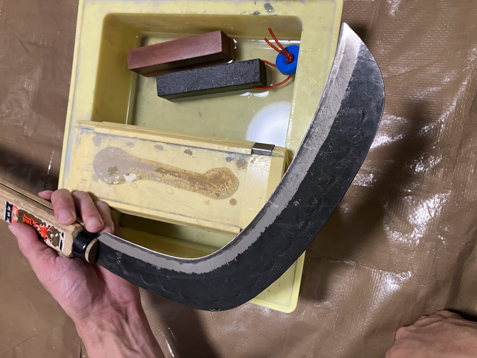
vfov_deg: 49.7
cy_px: 179
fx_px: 386
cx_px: 238
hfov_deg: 63.4
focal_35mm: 28
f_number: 1.8
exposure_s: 1/57
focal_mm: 3.99
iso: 200
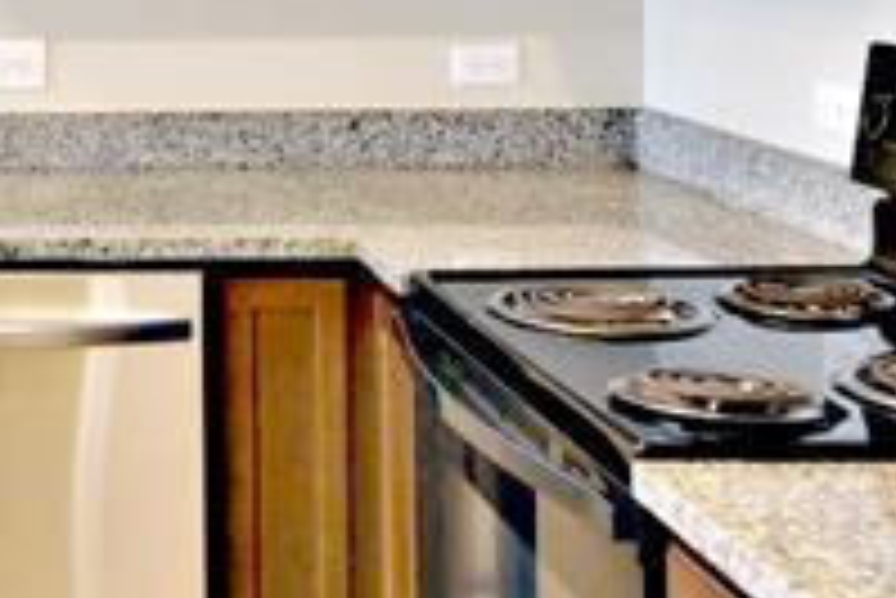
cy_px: -124
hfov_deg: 24.9
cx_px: -221
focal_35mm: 72
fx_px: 1793
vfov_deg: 18.0
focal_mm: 14
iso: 800
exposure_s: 1/60
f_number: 3.5
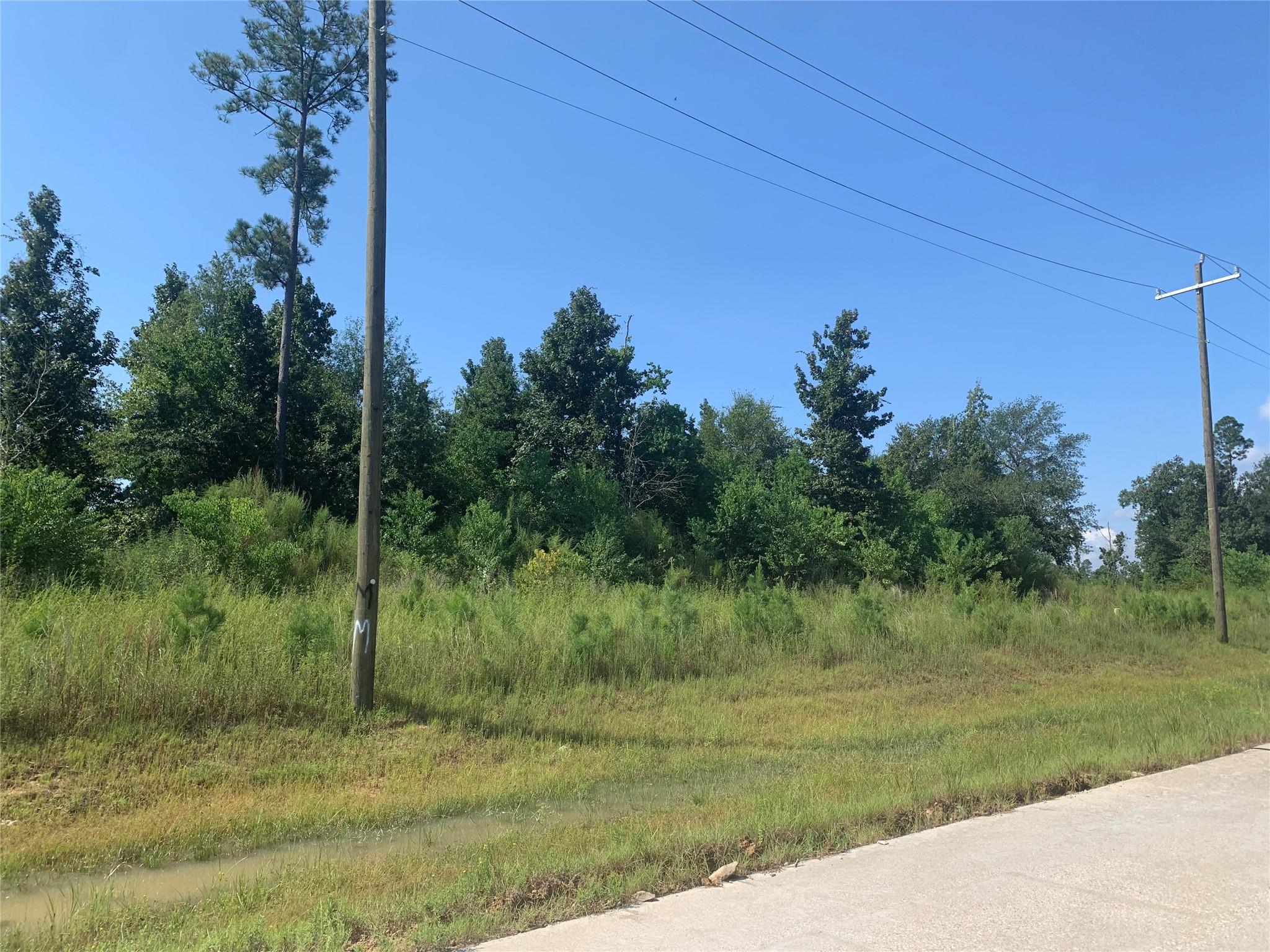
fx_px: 954
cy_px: 476
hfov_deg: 67.3
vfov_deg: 53.1
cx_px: 635
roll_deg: -1.1
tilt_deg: +8.8
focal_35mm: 26
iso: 25
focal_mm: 4.25
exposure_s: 1/1812
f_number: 1.8
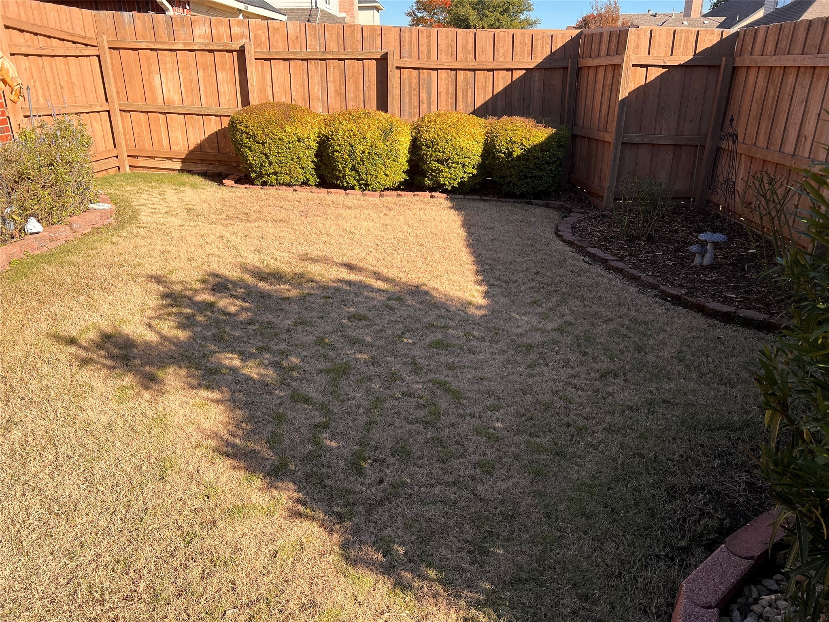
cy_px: 311
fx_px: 623
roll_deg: +0.3
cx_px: 414
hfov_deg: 67.3
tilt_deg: -21.5
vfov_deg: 53.1
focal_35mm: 26
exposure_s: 1/2165
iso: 50
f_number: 1.5
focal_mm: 5.7
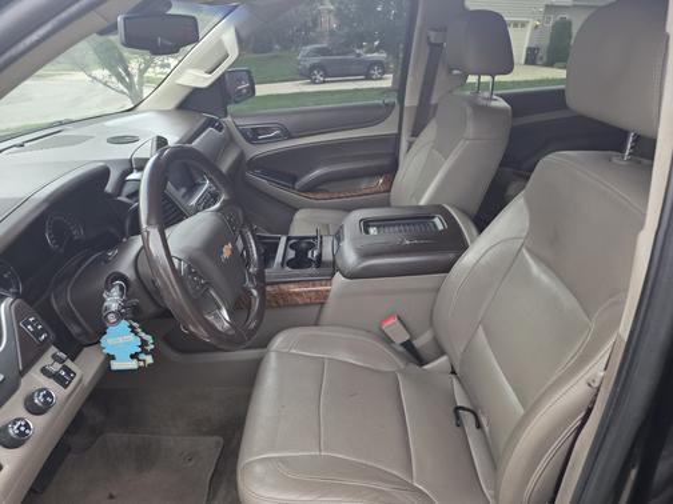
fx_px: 447
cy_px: 252
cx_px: 336
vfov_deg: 58.9
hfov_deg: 73.9
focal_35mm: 23
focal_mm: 6.25
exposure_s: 1/120
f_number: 1.7
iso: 200
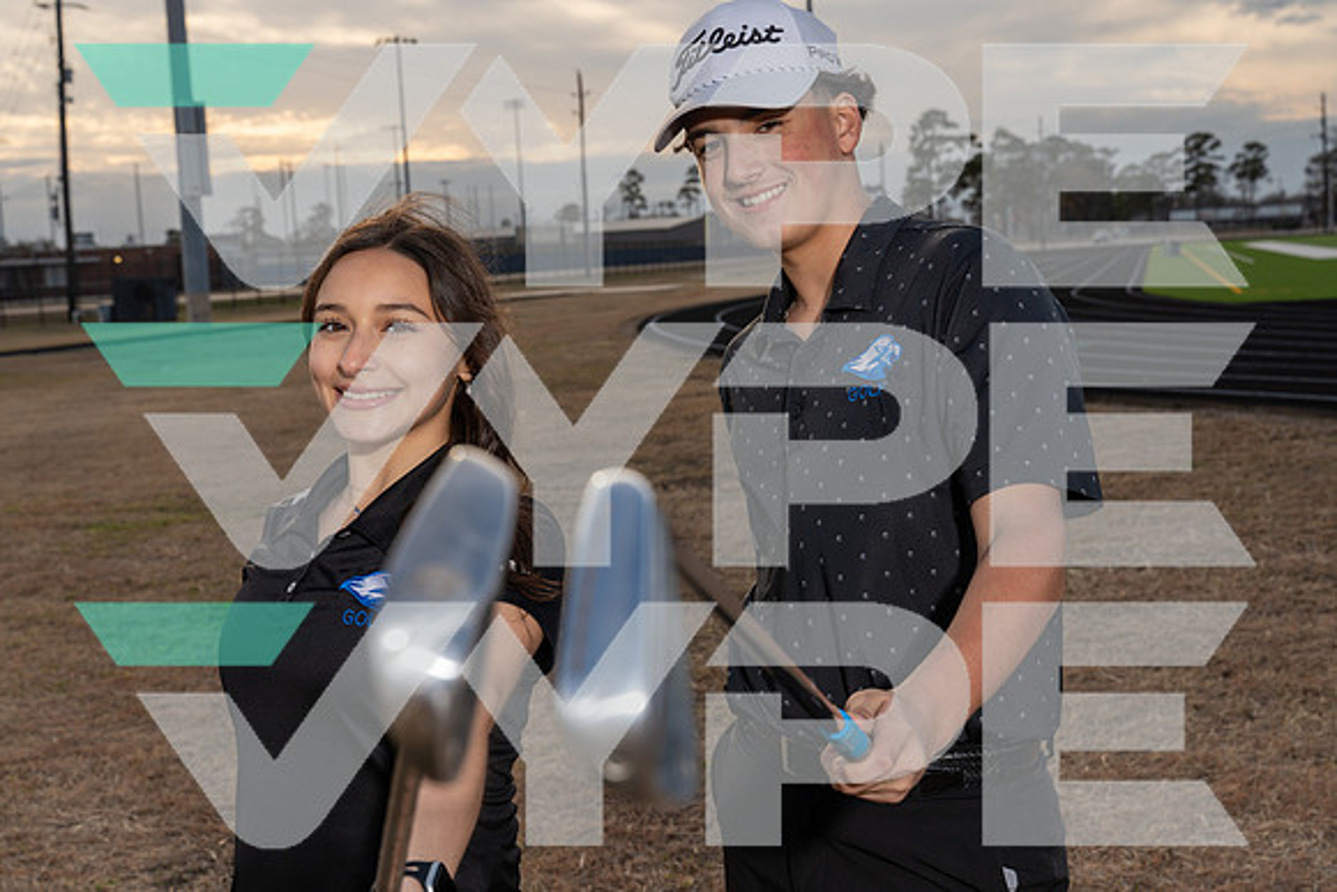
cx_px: 668
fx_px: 1783
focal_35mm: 48
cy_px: 446
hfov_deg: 41.1
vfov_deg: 28.1
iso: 160
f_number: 8
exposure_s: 1/250
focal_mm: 48
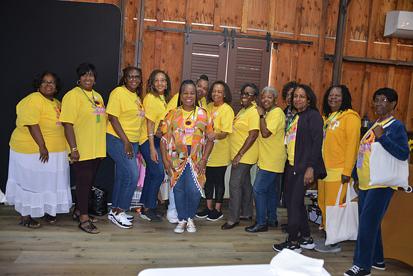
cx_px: 206
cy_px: 138
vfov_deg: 41.1
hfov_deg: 58.7
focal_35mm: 32
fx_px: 367
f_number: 3.8
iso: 800
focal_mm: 32
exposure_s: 1/60
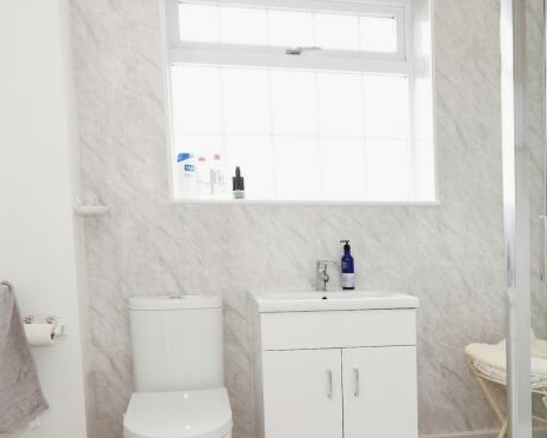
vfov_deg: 45.7
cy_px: 322
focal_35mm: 31
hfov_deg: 57.2
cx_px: 285
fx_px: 502
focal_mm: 10
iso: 800
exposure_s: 1/60
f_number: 7.1
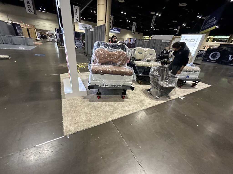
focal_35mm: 14
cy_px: 87
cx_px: 116
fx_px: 94
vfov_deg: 85.7
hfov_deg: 102.1
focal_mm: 2.22
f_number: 2.2
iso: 800
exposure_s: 1/60
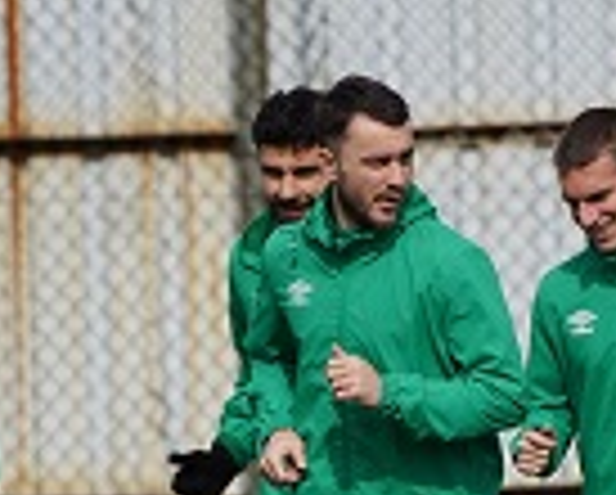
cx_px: 72
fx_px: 29978
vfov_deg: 0.9
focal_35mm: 1642
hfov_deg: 1.2
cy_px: 662
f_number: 5.6
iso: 320
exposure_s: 1/2000
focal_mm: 400
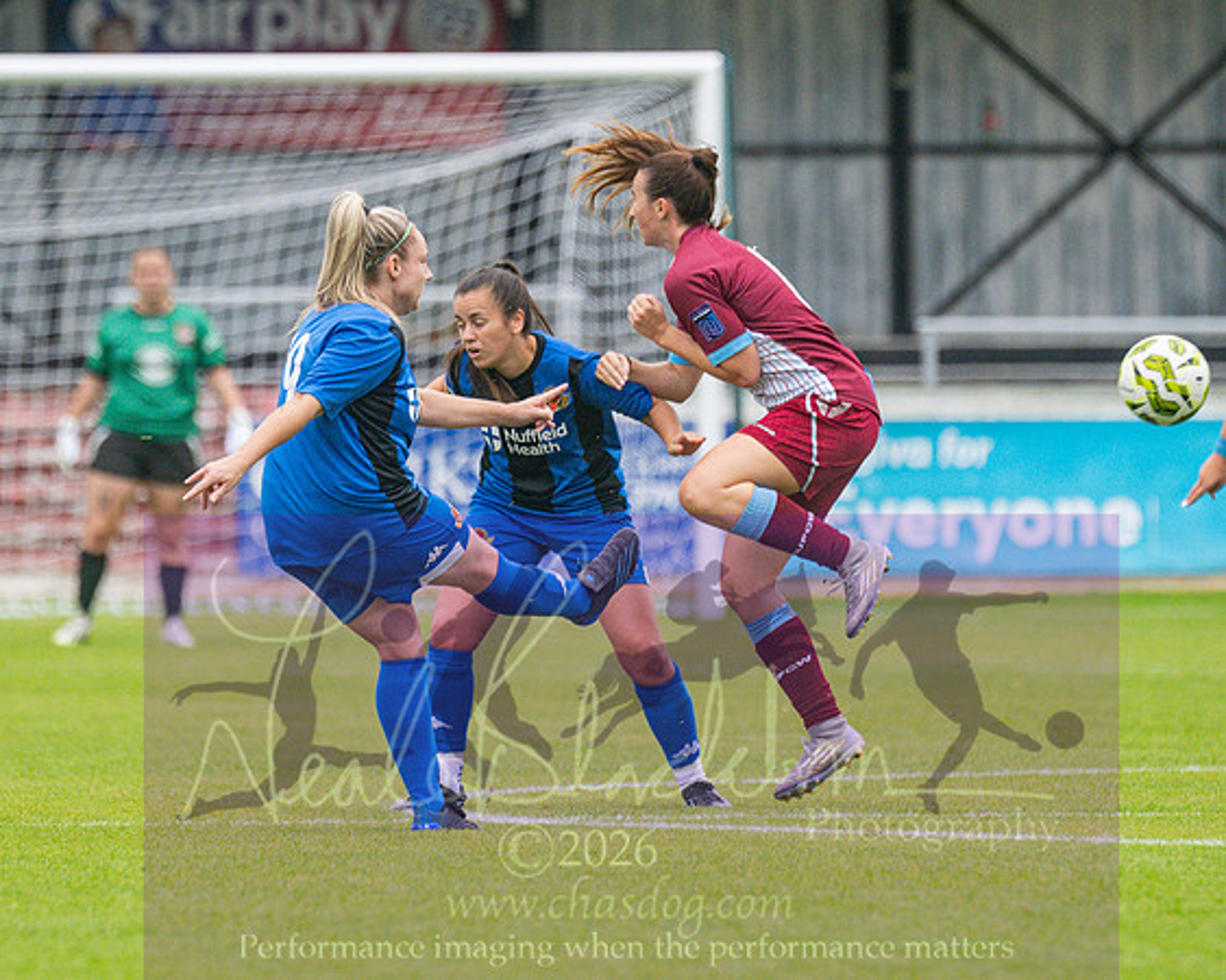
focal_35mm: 705
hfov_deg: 2.7
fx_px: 25588
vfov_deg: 2.2
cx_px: 485
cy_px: 498
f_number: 4
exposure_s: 1/1600
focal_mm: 300
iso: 900
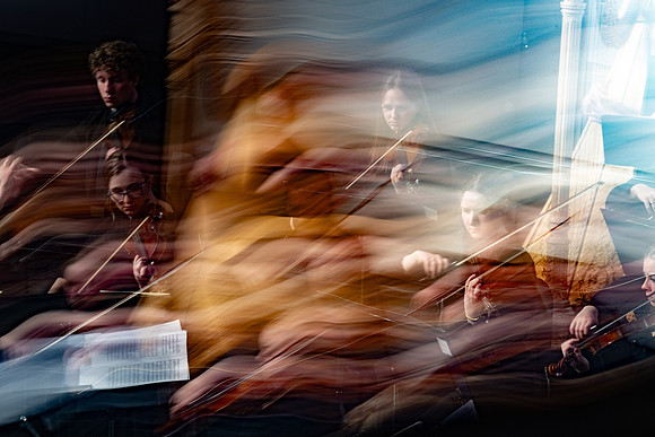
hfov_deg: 10.3
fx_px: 3640
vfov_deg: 6.9
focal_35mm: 200
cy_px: 218
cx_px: 328
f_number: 13
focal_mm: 200
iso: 100
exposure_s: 1/1.67
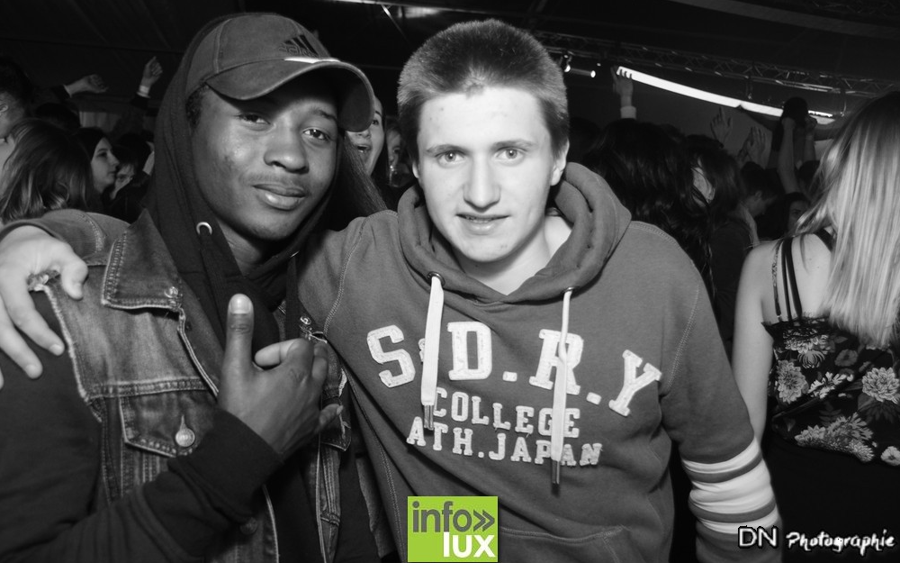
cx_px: 453
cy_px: 266
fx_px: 834
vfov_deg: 37.3
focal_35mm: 34
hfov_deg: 56.7
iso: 1600
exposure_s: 1/60
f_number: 3.8
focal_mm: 22
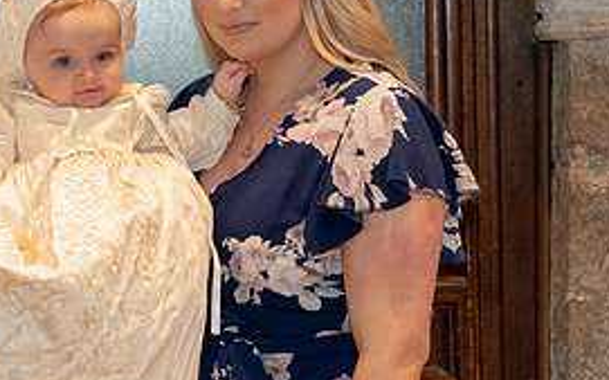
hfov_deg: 17.3
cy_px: 116
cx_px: 124
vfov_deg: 10.9
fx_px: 1990
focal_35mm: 120
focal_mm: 55
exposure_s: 1/160
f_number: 4
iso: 3200
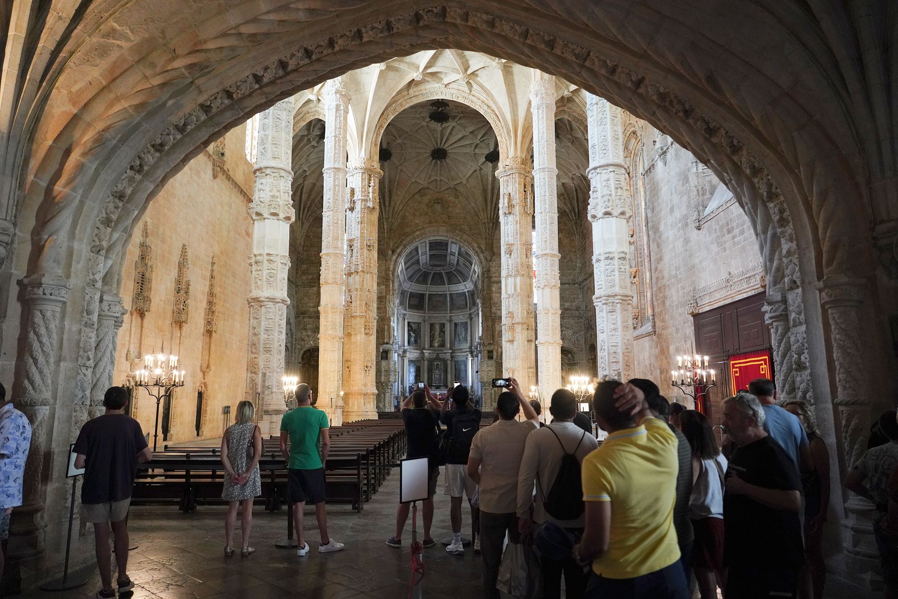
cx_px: 449
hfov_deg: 73.7
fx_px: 599
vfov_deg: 53.1
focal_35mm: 24
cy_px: 300
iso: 3200
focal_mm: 24
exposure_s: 1/80
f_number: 2.8
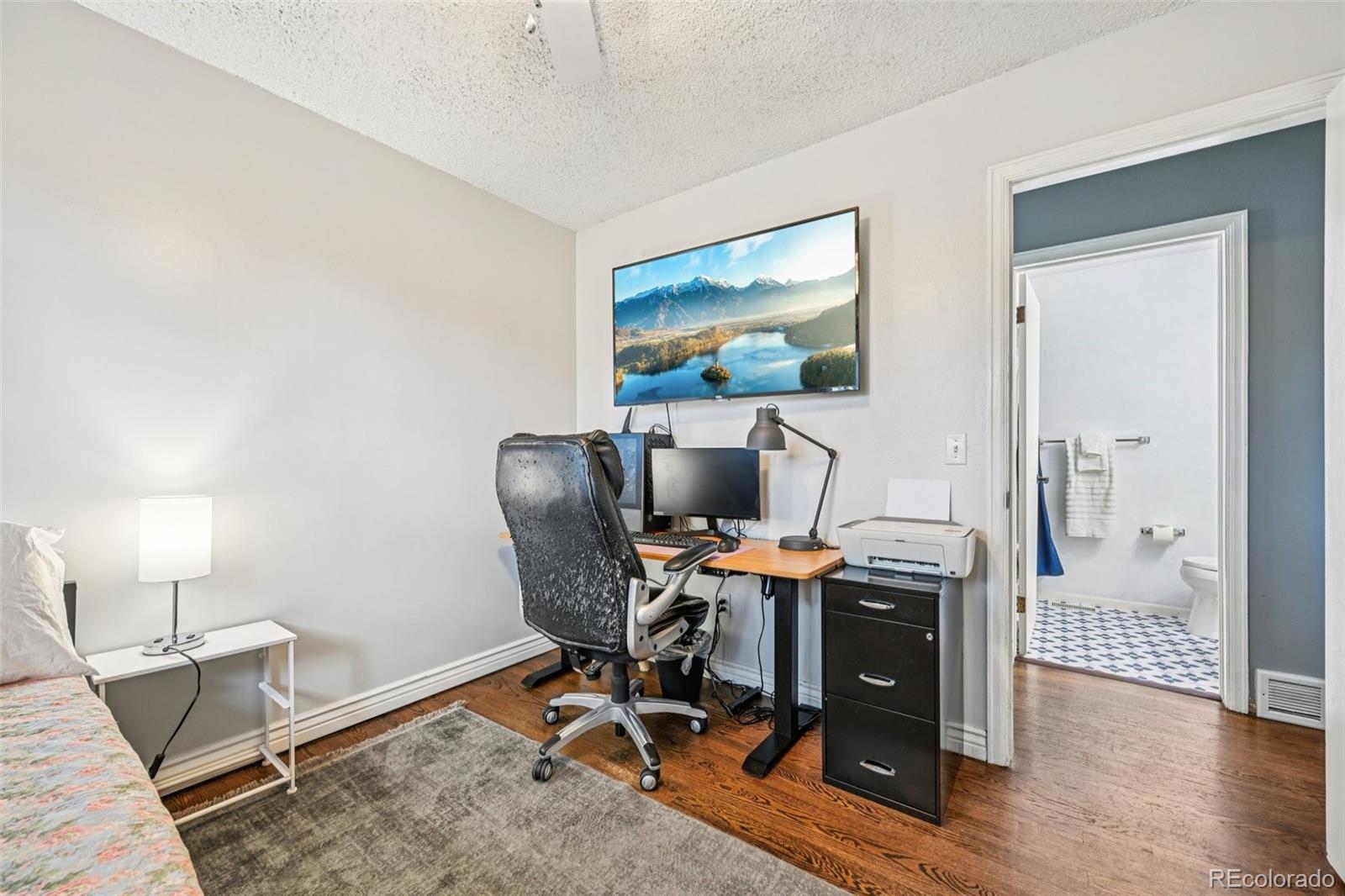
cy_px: 448
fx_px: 523
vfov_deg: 81.2
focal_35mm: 14
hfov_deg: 104.3
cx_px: 672
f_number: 8
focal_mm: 14
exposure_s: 1/8
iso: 400
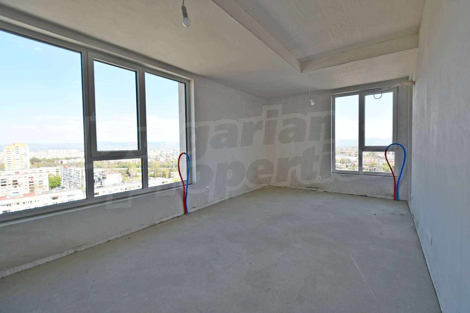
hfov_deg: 100.4
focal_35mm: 15
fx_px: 196
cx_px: 235
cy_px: 156
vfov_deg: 77.3
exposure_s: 1/125
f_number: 5.6
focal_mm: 10
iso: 100
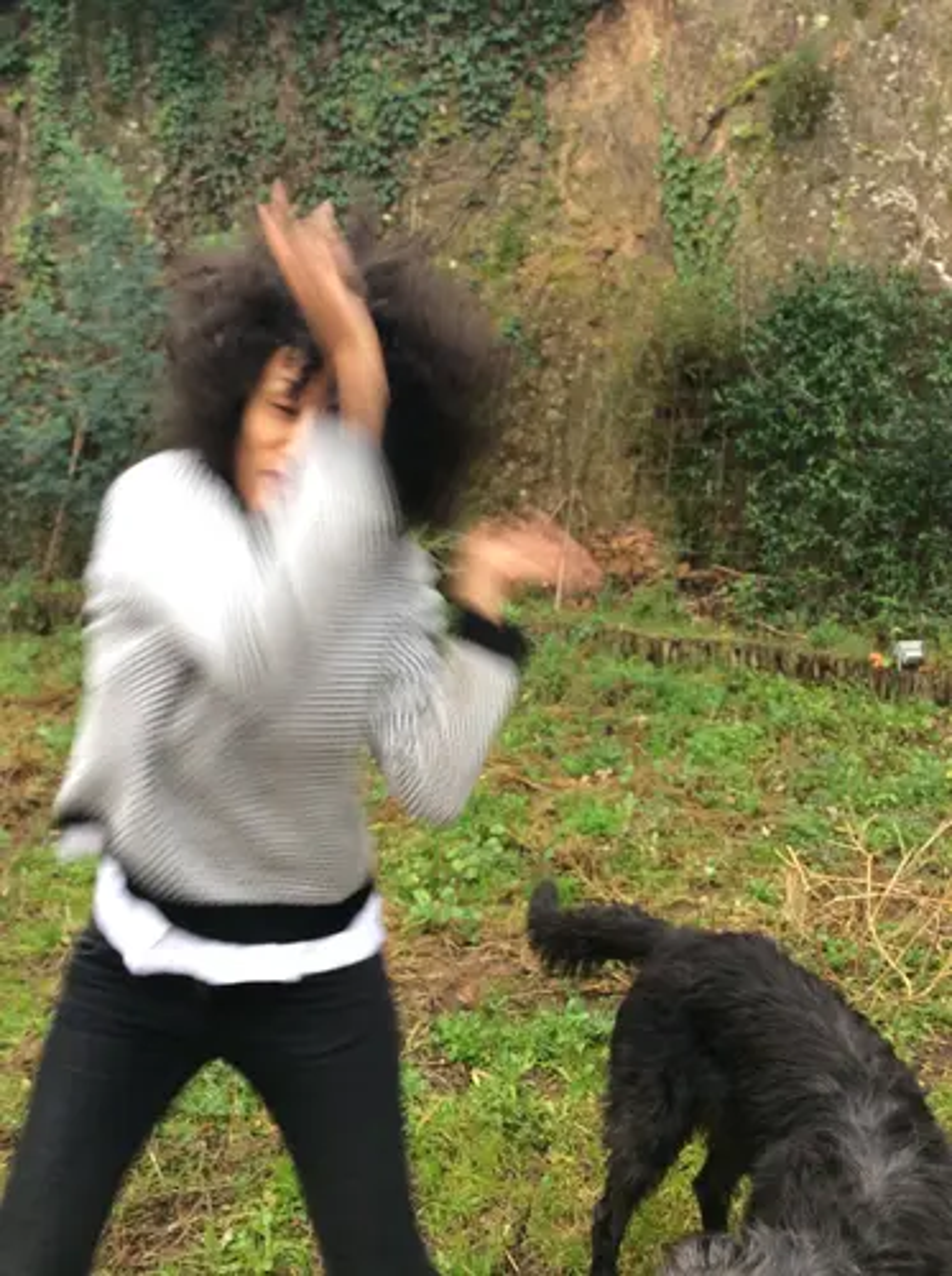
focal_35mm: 32
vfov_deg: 56.9
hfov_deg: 44.0
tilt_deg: -12.8
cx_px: 476
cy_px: 638
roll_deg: +2.5
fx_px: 1177
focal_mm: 3.3
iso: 32
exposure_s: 1/33
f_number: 2.4
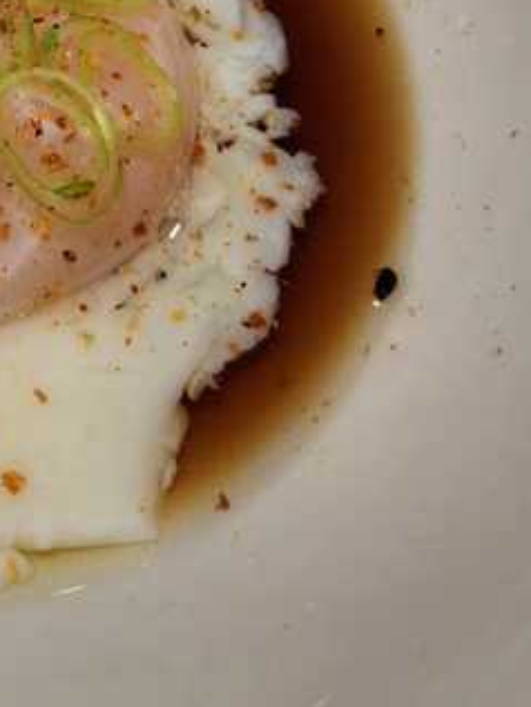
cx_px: -45
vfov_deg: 24.3
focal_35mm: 75
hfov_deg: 18.9
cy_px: -67
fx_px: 1533
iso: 125
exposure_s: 1/50
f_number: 1.8
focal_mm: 4.69
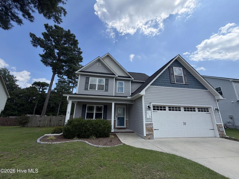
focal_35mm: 14
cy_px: 90
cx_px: 120
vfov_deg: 85.7
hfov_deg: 102.1
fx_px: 97
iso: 25
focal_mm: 2.22
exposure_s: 1/789
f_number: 2.2
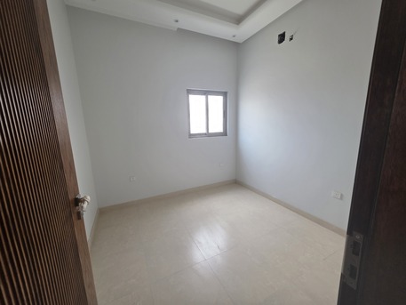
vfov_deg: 89.9
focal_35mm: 13
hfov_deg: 106.2
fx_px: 153
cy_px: 152
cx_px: 203
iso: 160
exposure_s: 1/100
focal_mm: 2.2
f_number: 1.9
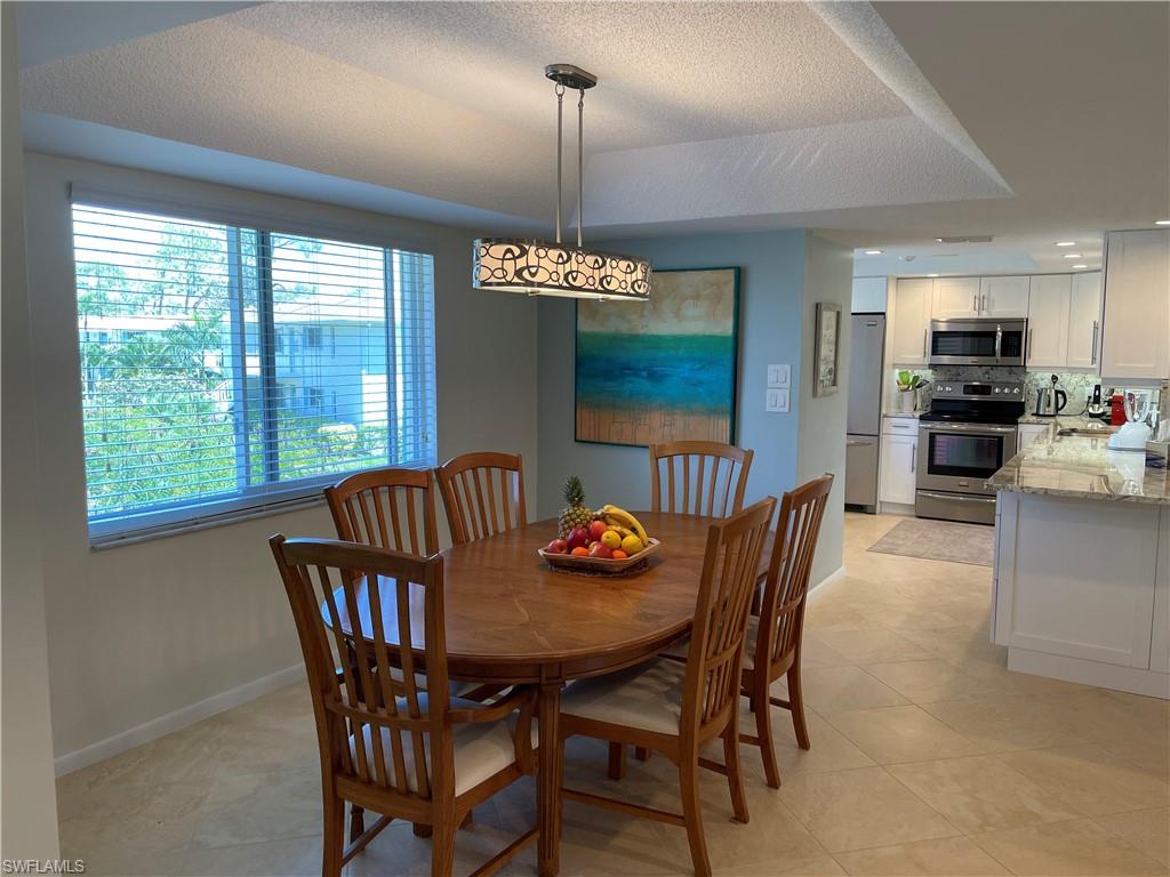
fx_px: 879
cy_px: 438
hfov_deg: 67.3
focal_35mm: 26
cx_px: 585
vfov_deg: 53.1
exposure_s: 1/120
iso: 64
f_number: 1.6
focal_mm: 4.2
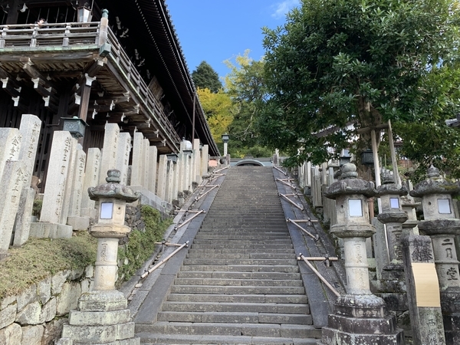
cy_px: 172
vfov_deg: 53.1
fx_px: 346
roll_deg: -0.7
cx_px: 230
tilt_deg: +15.3
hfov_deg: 67.3
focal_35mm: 26
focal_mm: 4.25
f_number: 1.8
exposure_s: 1/381
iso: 25
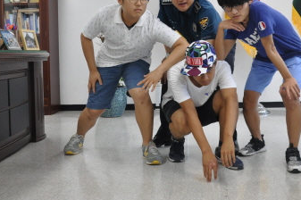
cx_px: 188
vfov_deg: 27.3
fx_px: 409
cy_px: 62
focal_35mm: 49
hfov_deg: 40.1
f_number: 7.1
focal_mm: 22
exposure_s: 1/50
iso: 800
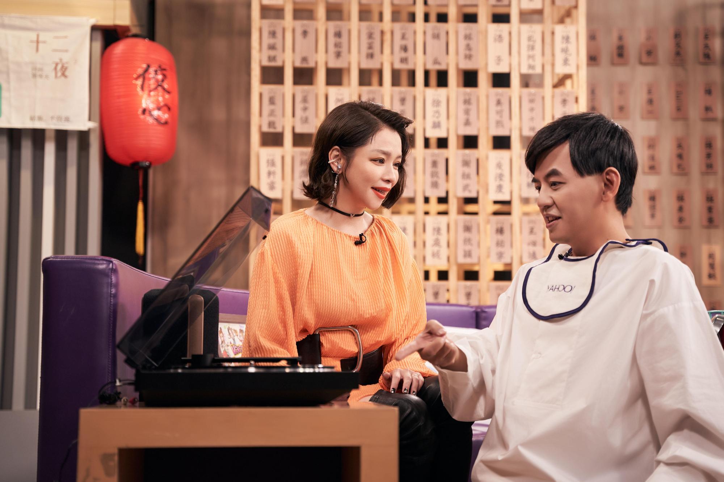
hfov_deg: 32.4
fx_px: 1247
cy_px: 241
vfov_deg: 21.9
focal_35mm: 62
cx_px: 362
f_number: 2.8
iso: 500
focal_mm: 62
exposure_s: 1/200
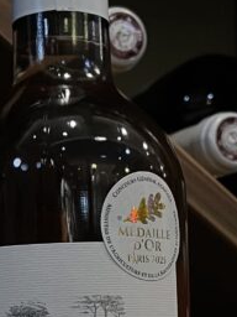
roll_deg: +2.2
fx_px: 949
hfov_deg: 14.2
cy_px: 322
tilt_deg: +3.0
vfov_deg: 18.4
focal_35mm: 104
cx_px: 78
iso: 125
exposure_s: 1/73
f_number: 1.6
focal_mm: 4.2
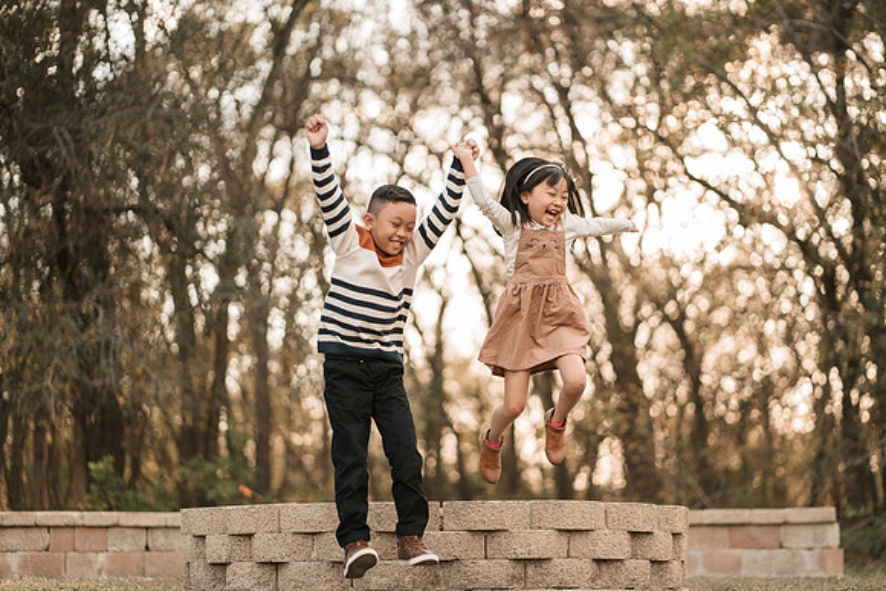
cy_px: 296
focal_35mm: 87
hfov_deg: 23.4
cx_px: 443
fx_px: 2138
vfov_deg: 15.7
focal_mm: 85
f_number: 2
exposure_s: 1/1000
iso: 320
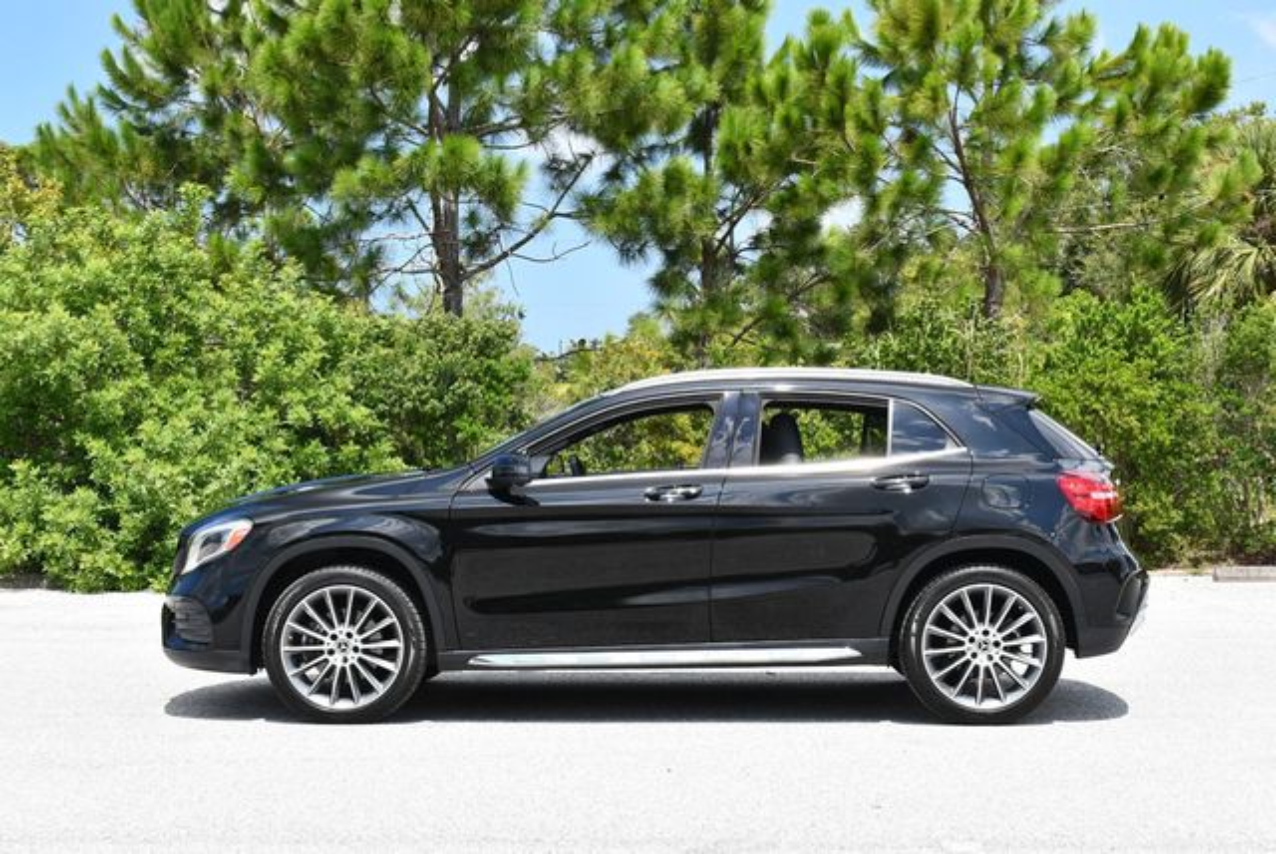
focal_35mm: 60
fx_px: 2129
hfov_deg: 33.4
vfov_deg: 22.7
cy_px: 427
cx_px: 638
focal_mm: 30
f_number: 8
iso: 180
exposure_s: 1/250
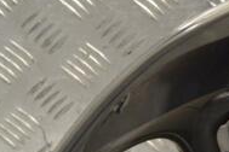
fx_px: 1393
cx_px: 319
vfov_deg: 6.2
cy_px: 170
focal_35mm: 219
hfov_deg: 9.2
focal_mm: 46
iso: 3200
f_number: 8
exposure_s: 1/250
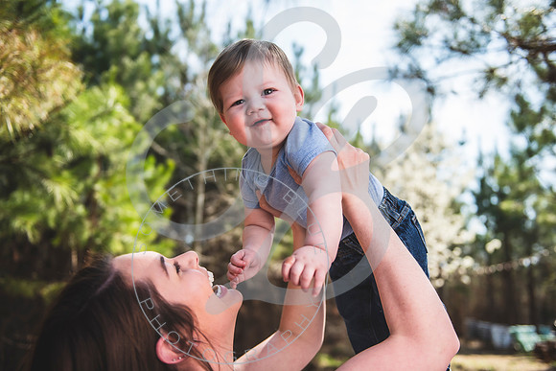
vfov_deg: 37.9
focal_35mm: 35
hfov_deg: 54.4
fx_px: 541
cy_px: 186
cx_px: 278
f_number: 2.8
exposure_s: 1/1000
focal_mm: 35
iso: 100
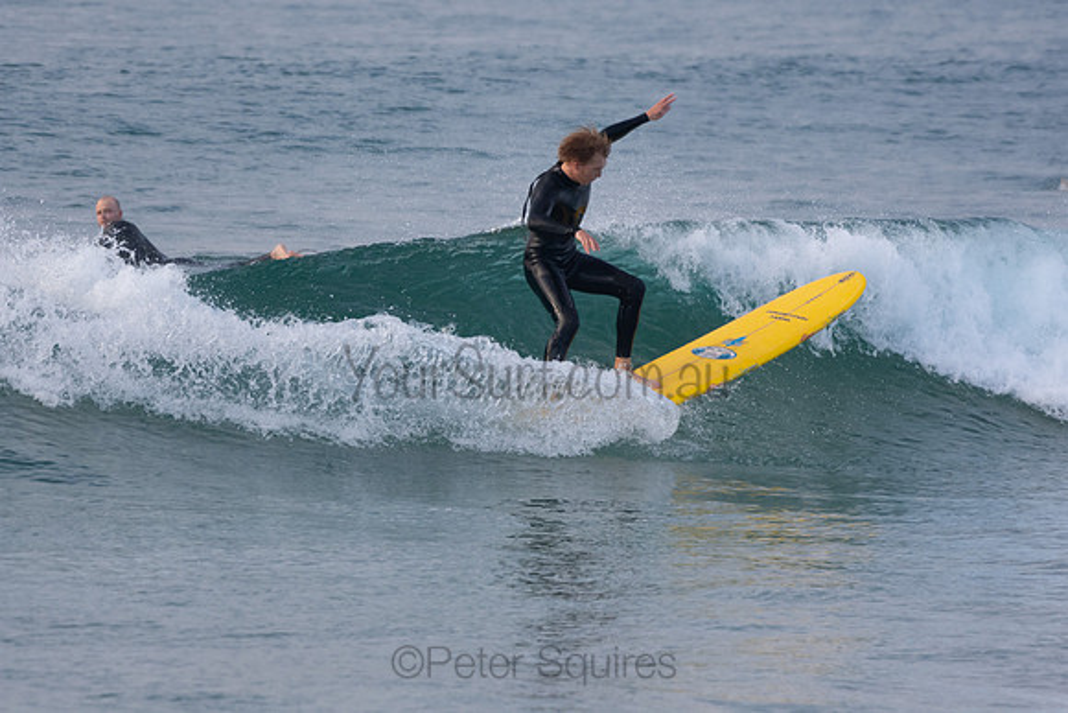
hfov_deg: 3.6
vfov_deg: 2.4
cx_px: 534
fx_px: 16913
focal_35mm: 570
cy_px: 356
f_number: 5.6
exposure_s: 1/1250
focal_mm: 380
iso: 800
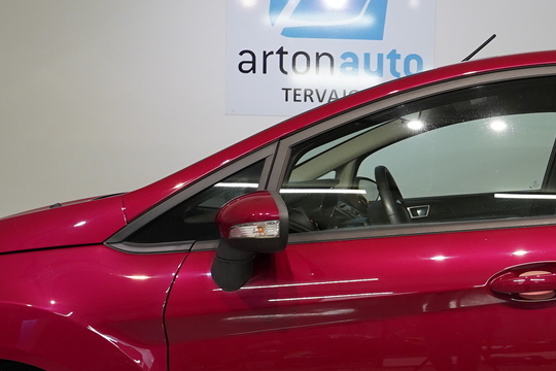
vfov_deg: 28.0
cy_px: 237
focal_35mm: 48
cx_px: 486
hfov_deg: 38.6
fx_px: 741
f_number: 4
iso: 1600
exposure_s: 1/160
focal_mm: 16
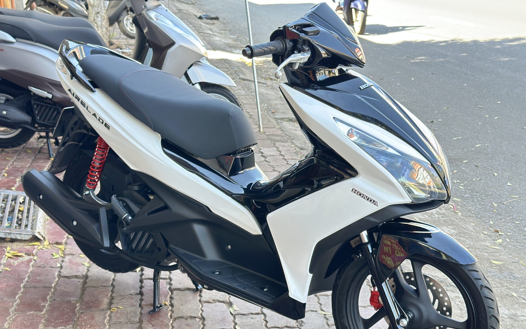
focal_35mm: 51
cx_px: 263
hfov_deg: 39.6
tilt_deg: -17.6
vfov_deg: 25.3
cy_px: 192
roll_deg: +1.8
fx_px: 731
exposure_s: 1/172
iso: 125
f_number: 1.78
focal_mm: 6.86
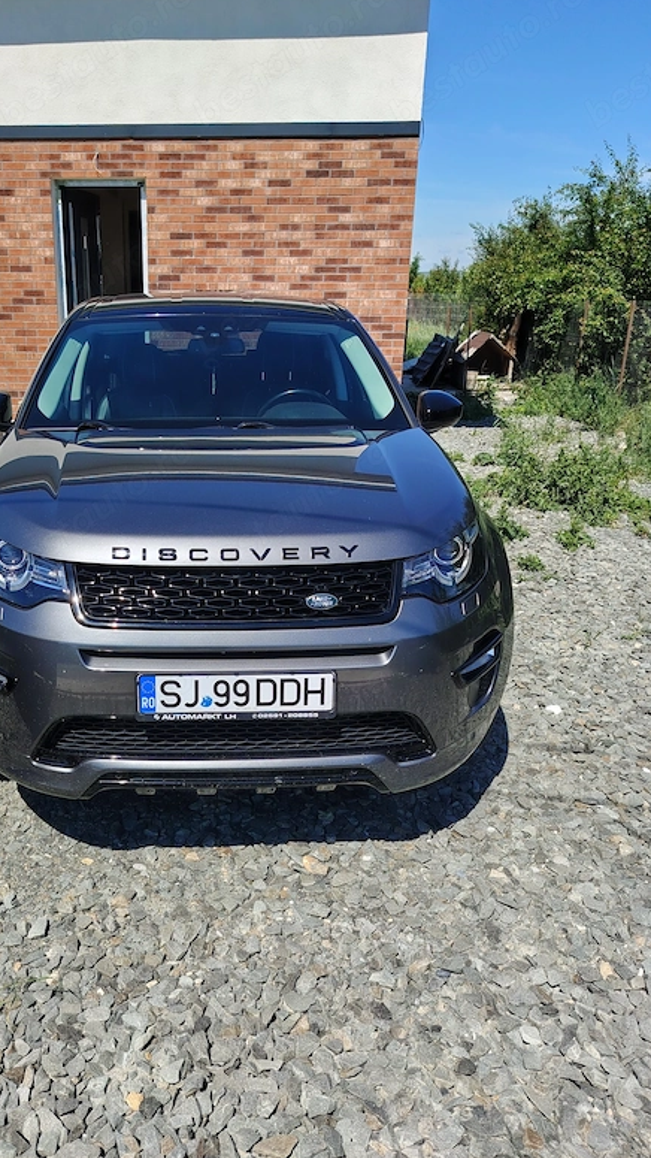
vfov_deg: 69.8
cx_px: 212
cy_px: 563
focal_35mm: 27
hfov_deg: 42.3
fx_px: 828
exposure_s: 1/1226
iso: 100
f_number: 1.75
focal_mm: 5.25
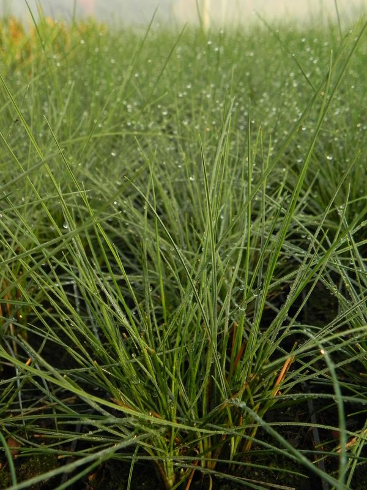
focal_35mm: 41
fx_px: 580
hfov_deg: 35.1
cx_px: 184
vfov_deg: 45.8
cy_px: 245
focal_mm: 7.3
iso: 160
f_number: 3.5
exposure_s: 1/250
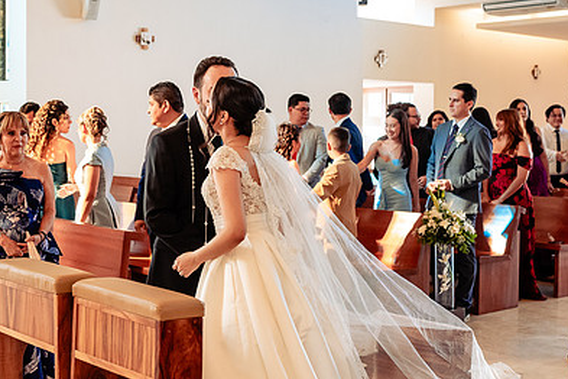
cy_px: 161
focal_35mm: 58
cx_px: 194
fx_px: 915
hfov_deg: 34.2
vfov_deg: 23.4
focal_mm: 35
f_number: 4.5
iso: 2000
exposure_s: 1/125
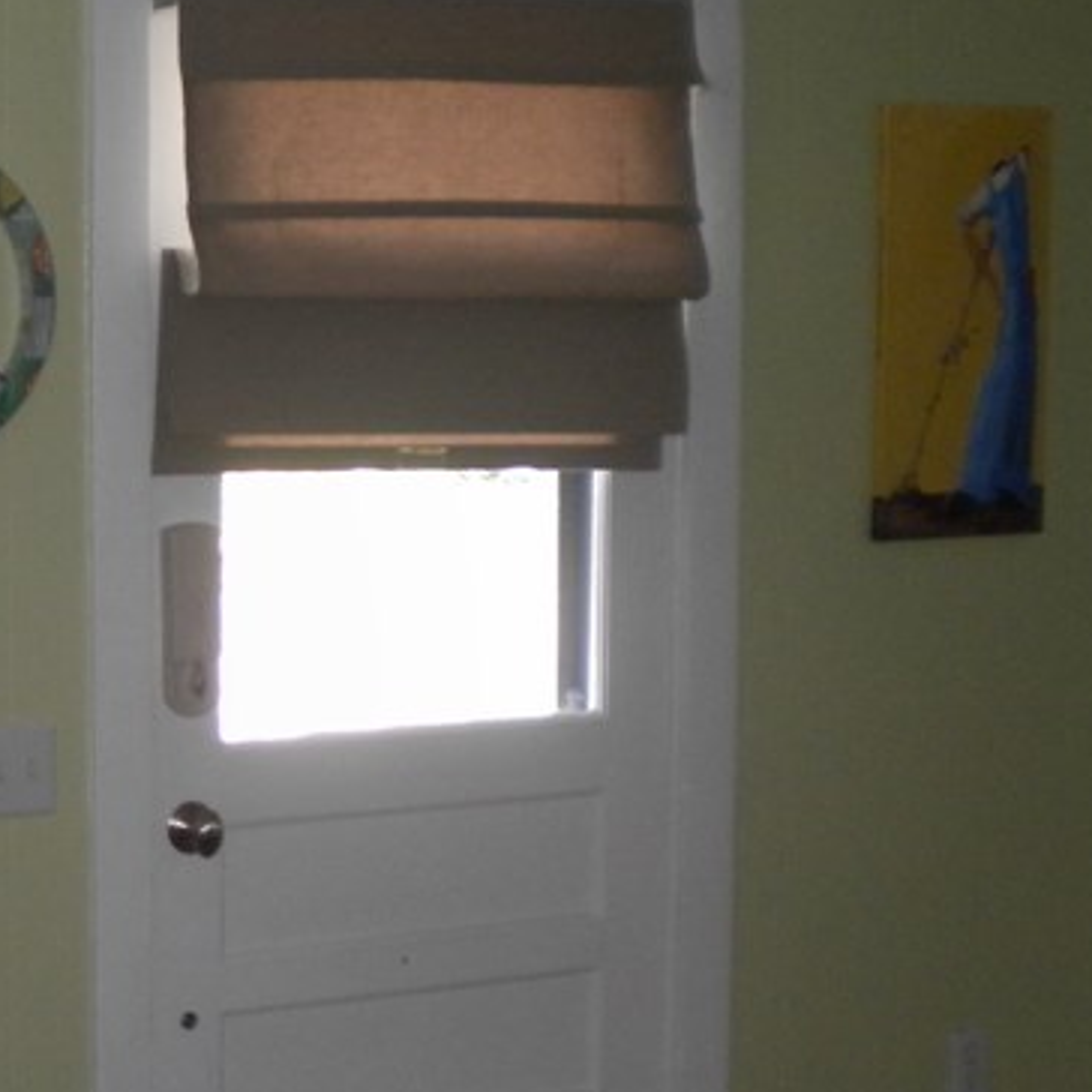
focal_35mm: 87
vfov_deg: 19.9
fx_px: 3105
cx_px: -207
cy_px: 681
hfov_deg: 18.9
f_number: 3.1
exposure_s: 1/68.8
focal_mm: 6.3
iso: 217
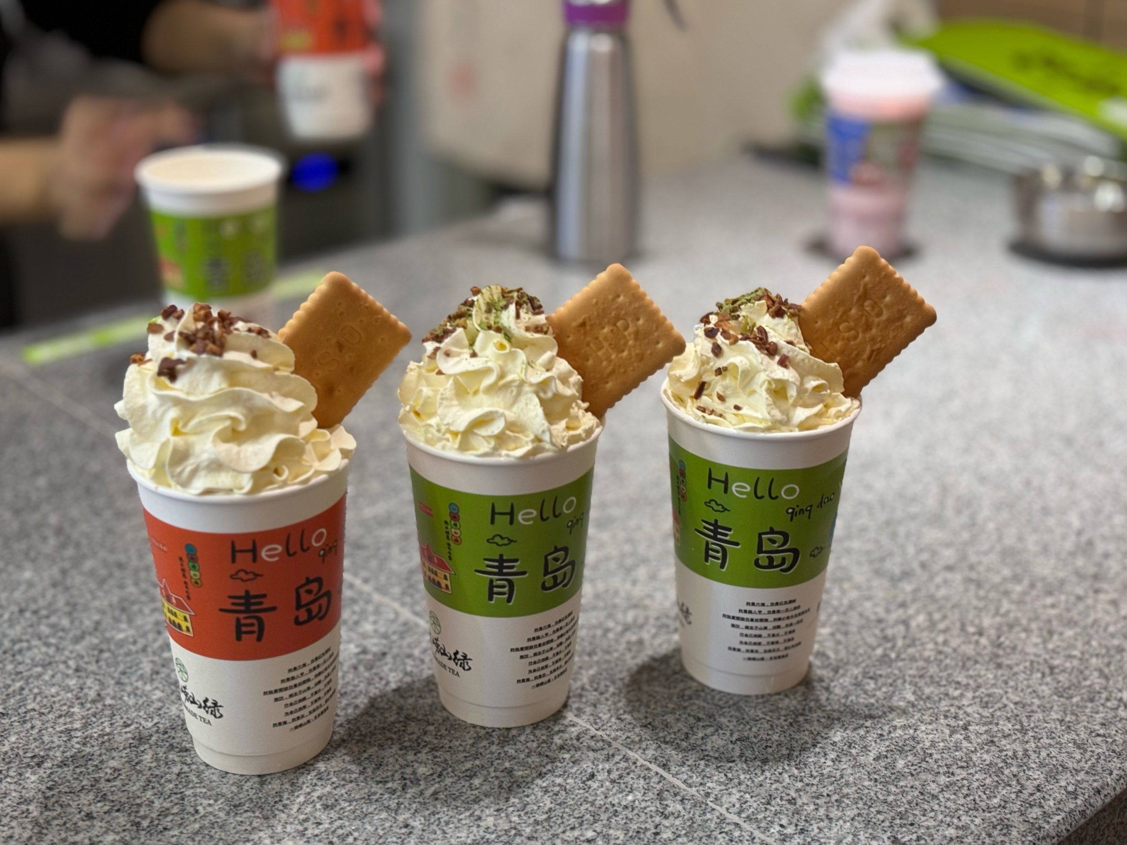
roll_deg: -0.3
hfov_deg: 38.9
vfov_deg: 29.7
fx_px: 1595
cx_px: 567
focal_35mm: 49
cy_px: 414
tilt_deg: -23.1
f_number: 1.78
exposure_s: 1/50
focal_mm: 6.76
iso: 80
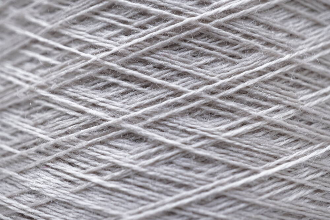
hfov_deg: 43.6
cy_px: 110
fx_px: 413
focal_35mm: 45
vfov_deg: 29.9
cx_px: 165
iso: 250
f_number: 5.6
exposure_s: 1/30
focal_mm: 30
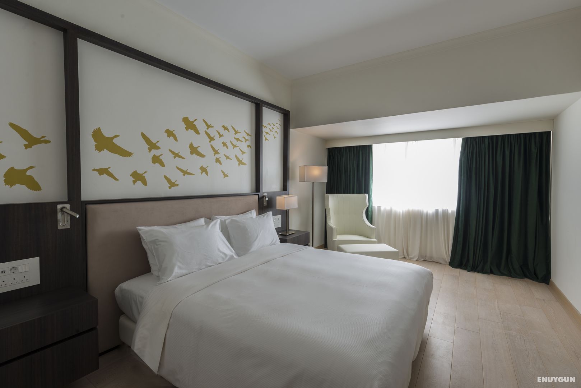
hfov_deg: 93.3
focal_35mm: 17
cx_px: 290
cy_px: 194
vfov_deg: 70.5
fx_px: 274
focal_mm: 17
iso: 100
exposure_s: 1/3
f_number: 11
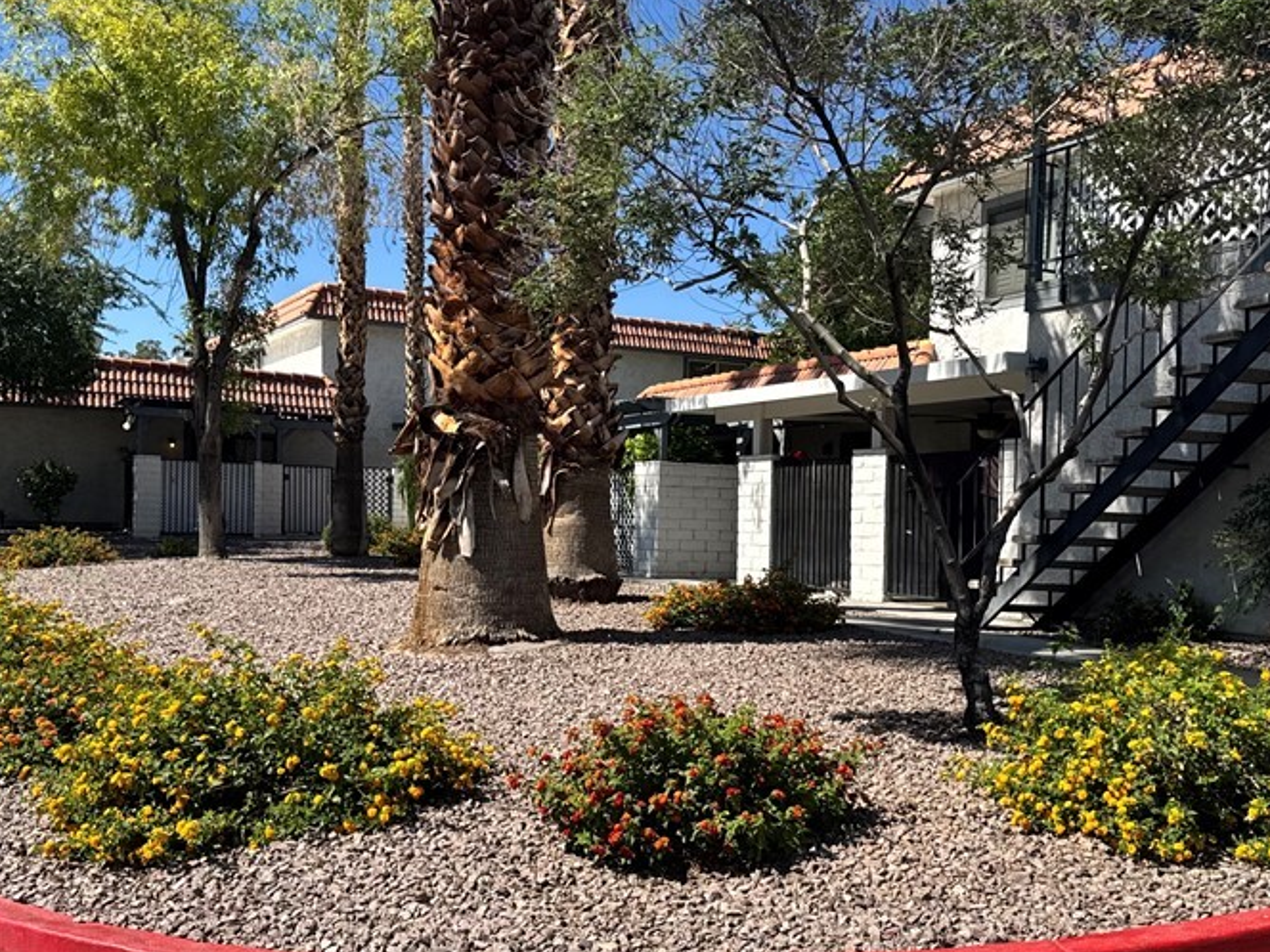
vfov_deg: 38.5
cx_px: 702
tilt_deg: -2.0
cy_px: 558
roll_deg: -2.1
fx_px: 1357
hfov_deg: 50.1
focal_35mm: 37
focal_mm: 6.76
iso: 80
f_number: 1.78
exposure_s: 1/4608
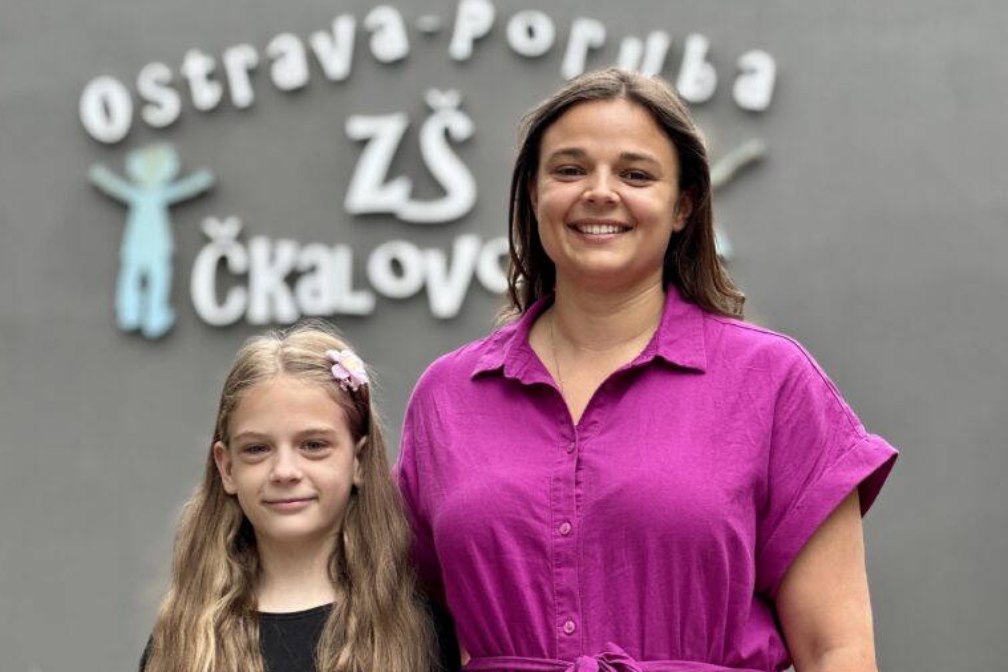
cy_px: 359
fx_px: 2268
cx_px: 501
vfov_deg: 16.9
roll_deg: -1.4
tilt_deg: +10.2
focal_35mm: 81
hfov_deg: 25.1
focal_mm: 9
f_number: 2.8
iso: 40
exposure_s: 1/121
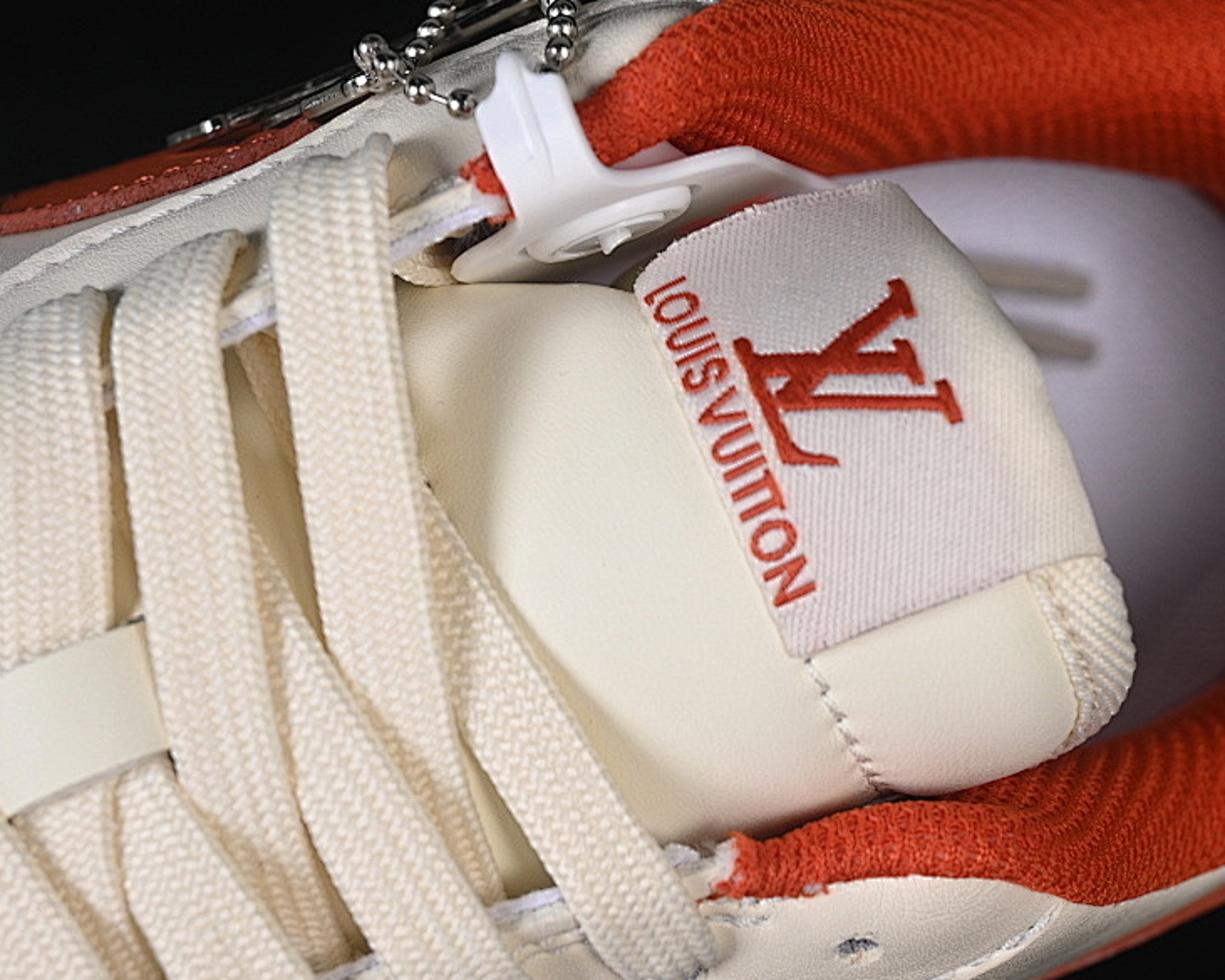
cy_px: 553
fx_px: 3771
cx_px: 628
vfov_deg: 14.8
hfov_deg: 18.5
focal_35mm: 104
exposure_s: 1/80
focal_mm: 50
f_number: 7.1
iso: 160
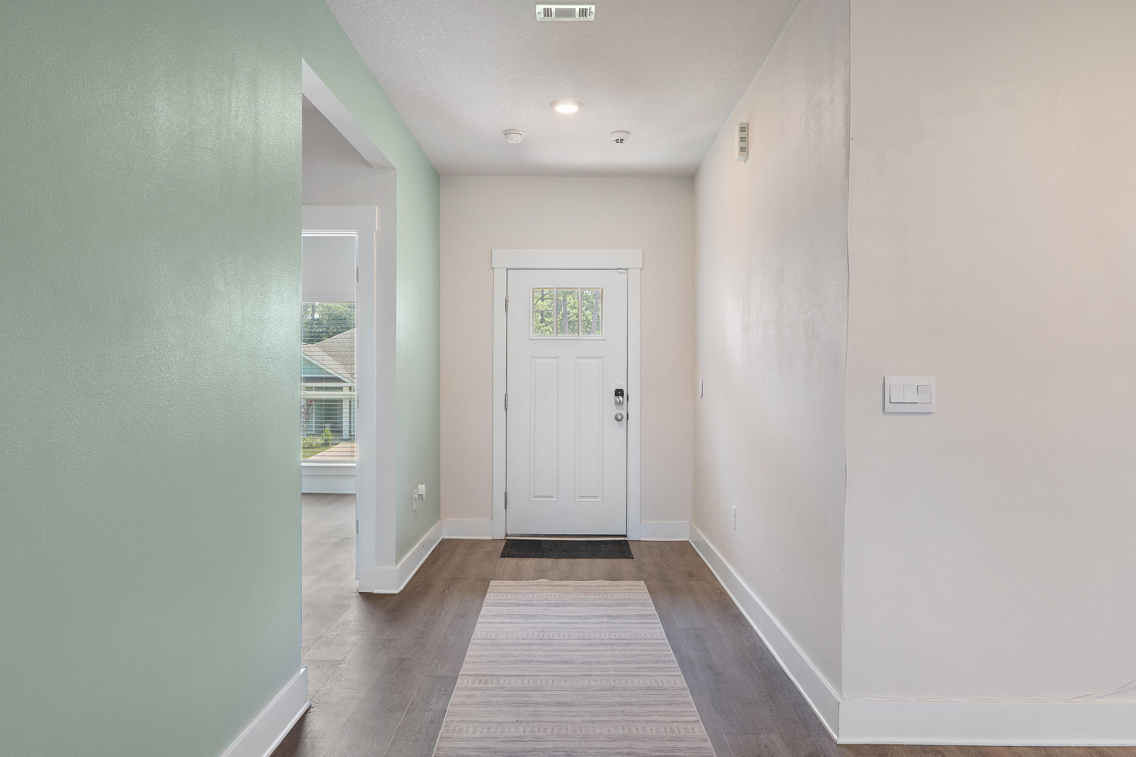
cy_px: 378
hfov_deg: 71.1
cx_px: 568
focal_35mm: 25
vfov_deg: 50.9
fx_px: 795
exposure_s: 1/8
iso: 400
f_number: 8
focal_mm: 16.8
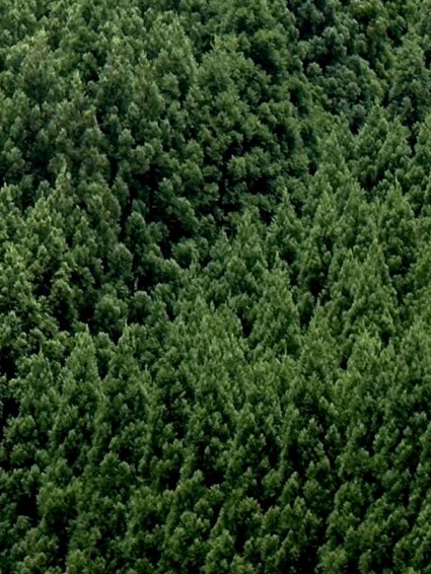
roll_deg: -1.1
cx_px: 55
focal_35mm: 217
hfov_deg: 6.8
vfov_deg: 8.8
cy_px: -371
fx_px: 3600
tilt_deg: +20.0
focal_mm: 6.86
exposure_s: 1/8929
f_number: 1.78
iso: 64
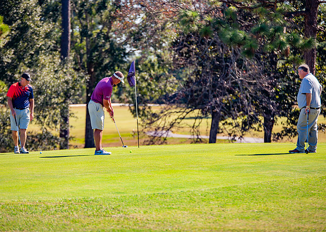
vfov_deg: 7.2
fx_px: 1853
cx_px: 151
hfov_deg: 10.1
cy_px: 104
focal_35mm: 200
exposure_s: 1/500
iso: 100
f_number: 3.2
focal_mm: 170
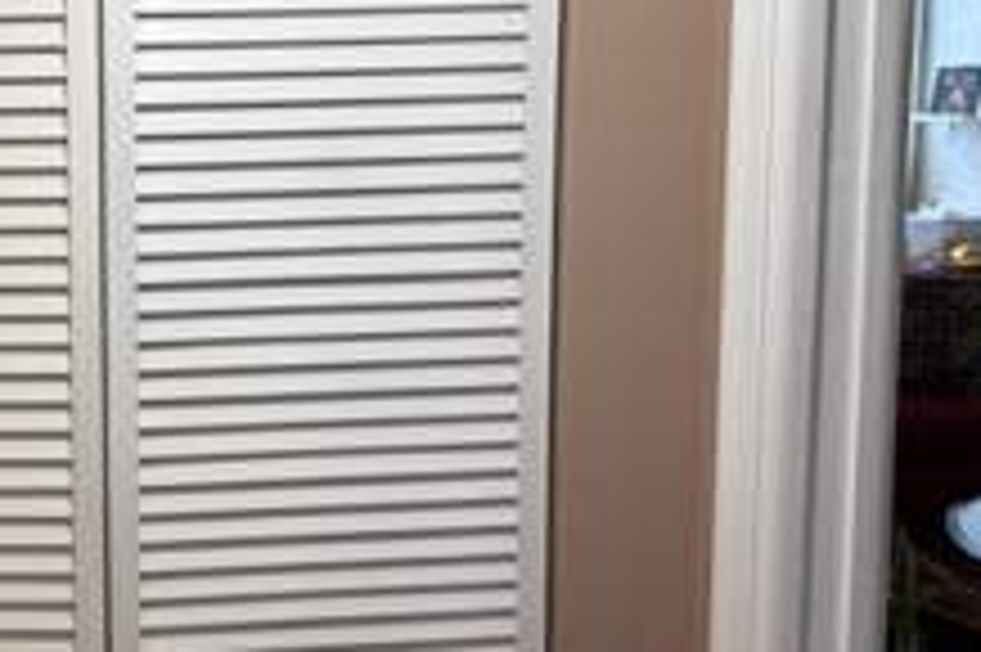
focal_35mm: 55
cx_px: 104
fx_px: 1498
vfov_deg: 24.6
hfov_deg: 34.3
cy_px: 290
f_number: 1.78
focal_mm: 6.76
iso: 200
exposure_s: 1/120
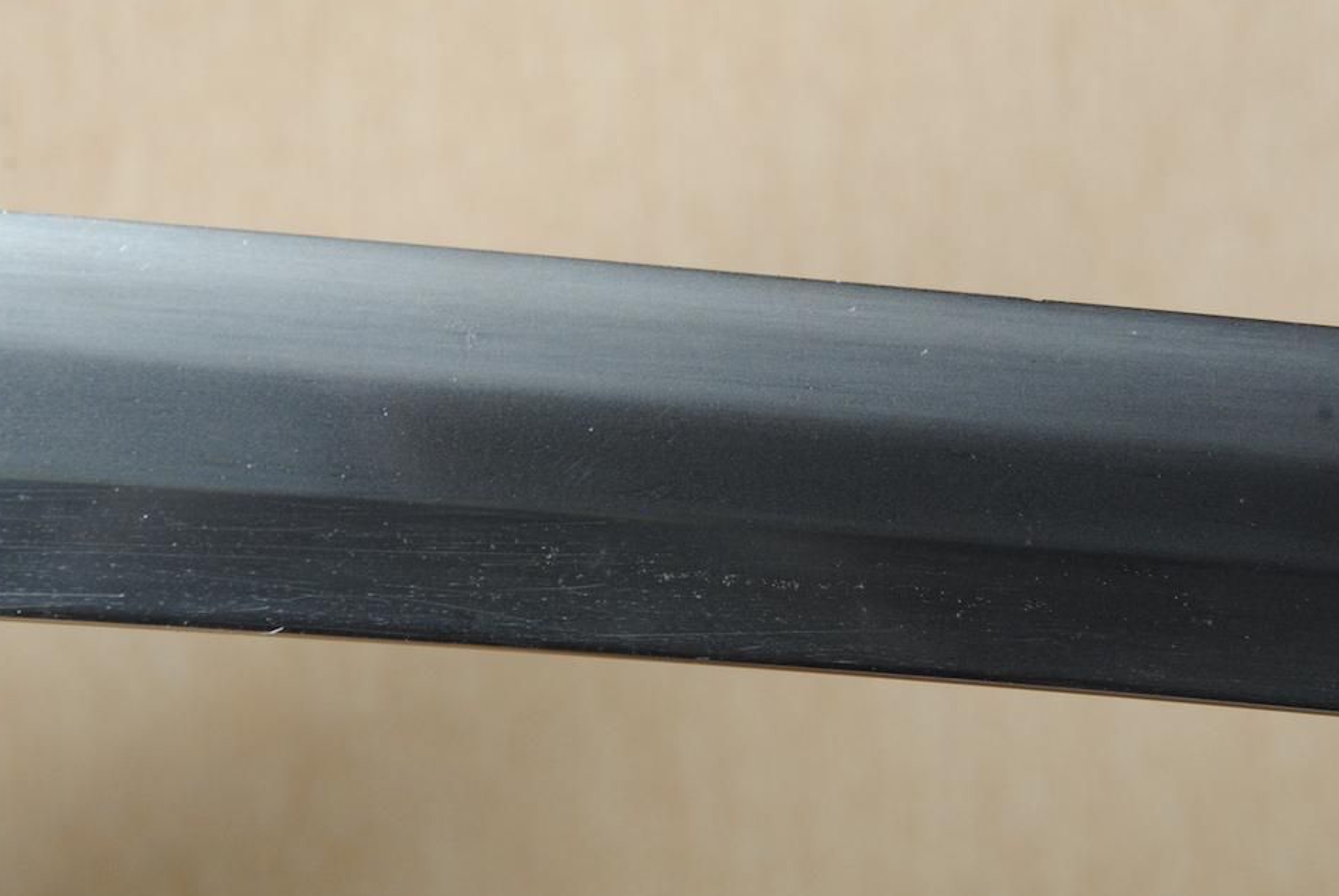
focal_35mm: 300
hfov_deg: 6.9
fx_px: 11161
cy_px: 356
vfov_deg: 4.6
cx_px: 611
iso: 400
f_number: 11
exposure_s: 1/2
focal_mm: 135
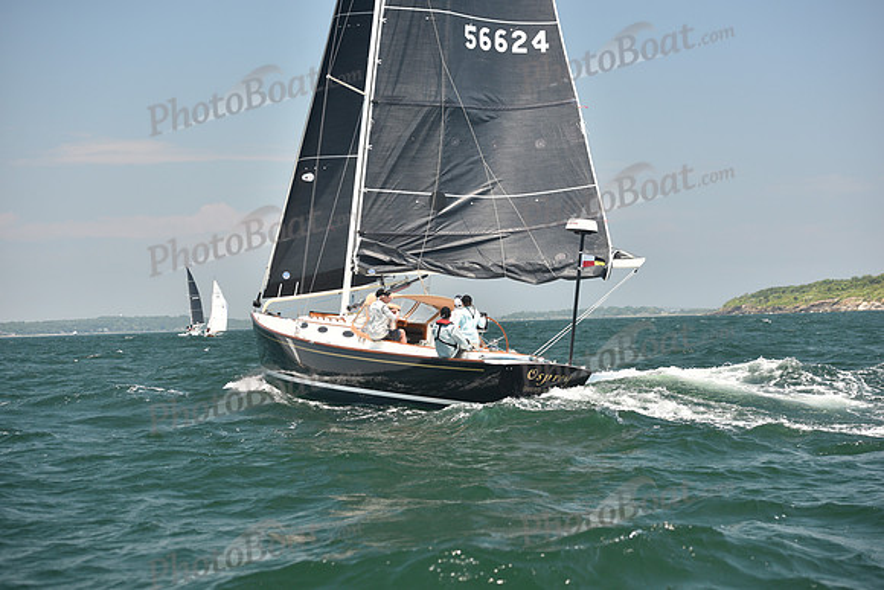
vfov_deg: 18.2
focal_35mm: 75
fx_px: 1842
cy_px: 295
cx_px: 442
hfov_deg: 27.0
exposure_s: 1/640
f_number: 4
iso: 250
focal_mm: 75
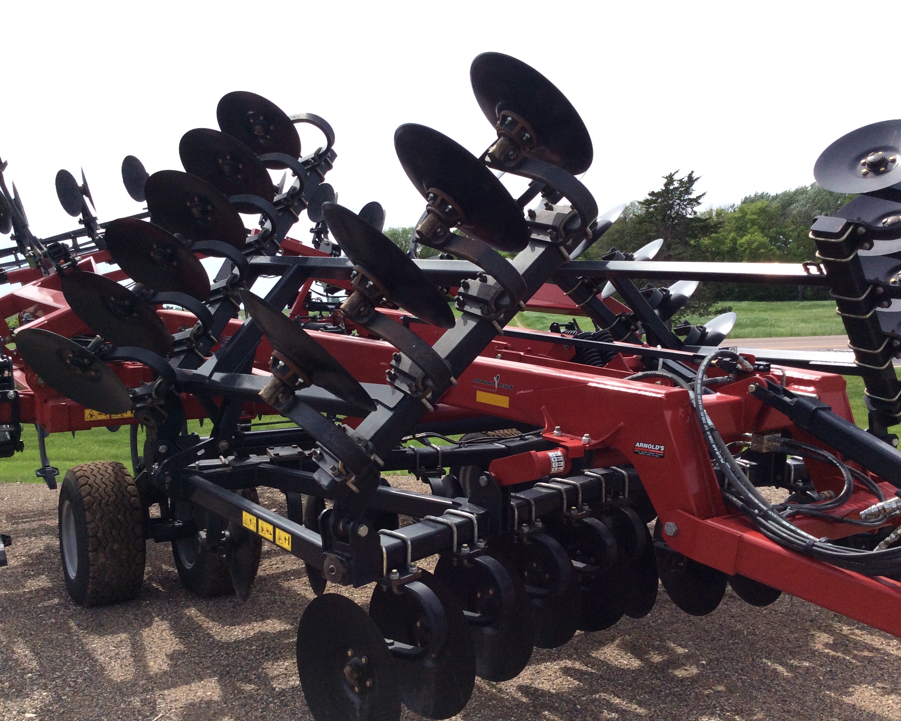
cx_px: 444
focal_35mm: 34
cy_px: 364
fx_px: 907
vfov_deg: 43.4
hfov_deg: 52.8
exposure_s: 1/1908
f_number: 2.4
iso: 32
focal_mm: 3.3
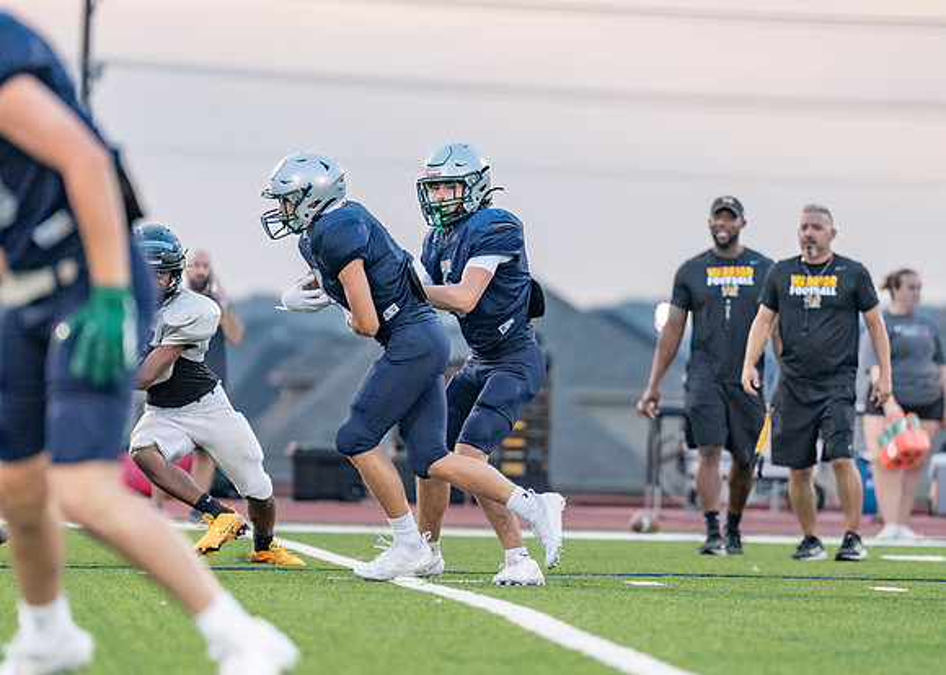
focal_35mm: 317
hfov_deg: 6.4
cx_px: 461
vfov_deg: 4.5
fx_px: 8506
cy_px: 346
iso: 2000
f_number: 2.8
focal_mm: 200
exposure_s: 1/1000
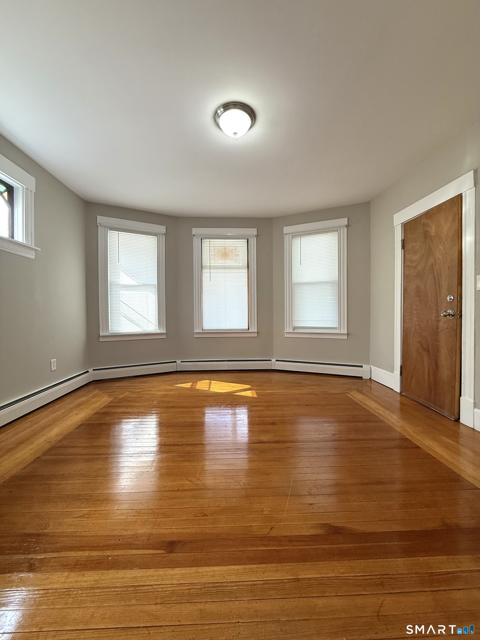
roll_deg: +0.1
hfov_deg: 85.7
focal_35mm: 14
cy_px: 320
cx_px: 240
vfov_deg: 102.1
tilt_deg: -1.1
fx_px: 259
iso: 100
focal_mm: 2.22
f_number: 2.2
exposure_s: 1/120
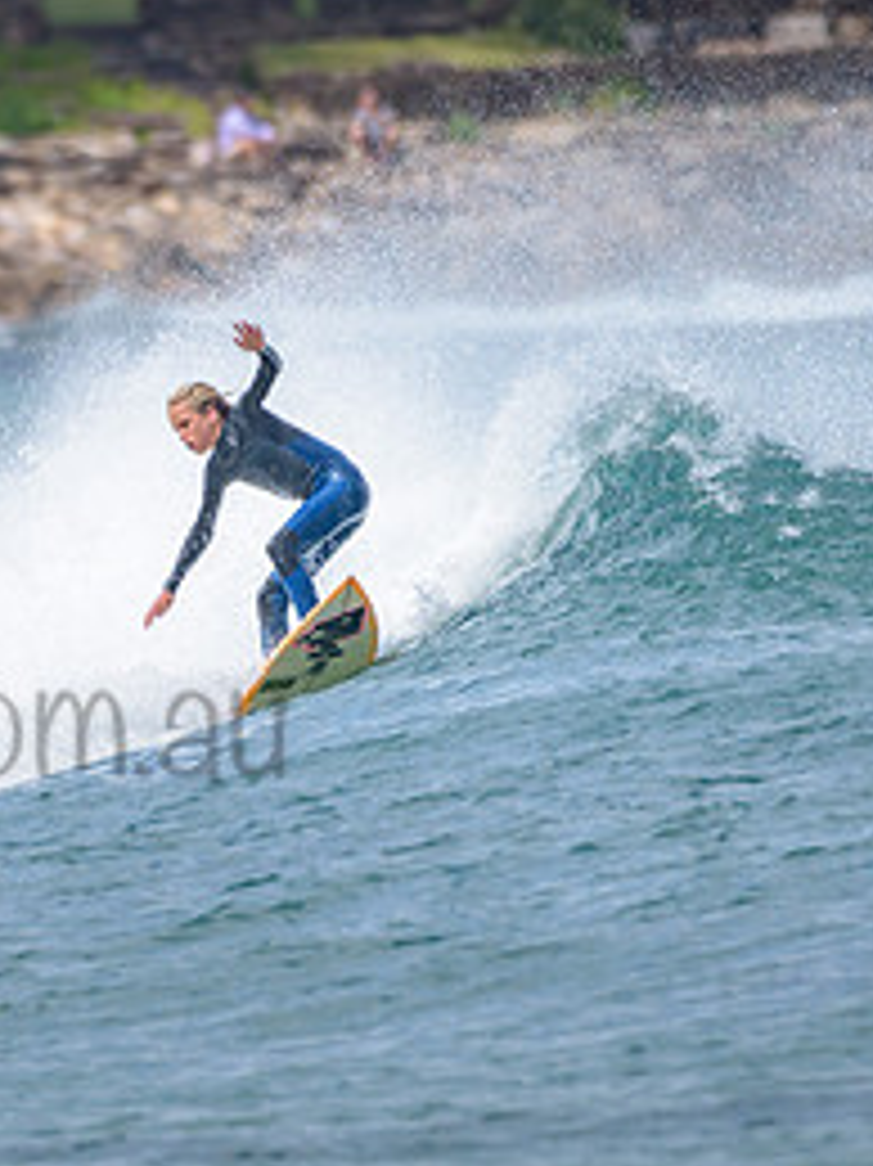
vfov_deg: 1.5
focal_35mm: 1322
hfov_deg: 1.1
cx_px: -9
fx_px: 44490
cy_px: 477
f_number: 5.6
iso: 200
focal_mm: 500
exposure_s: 1/2000
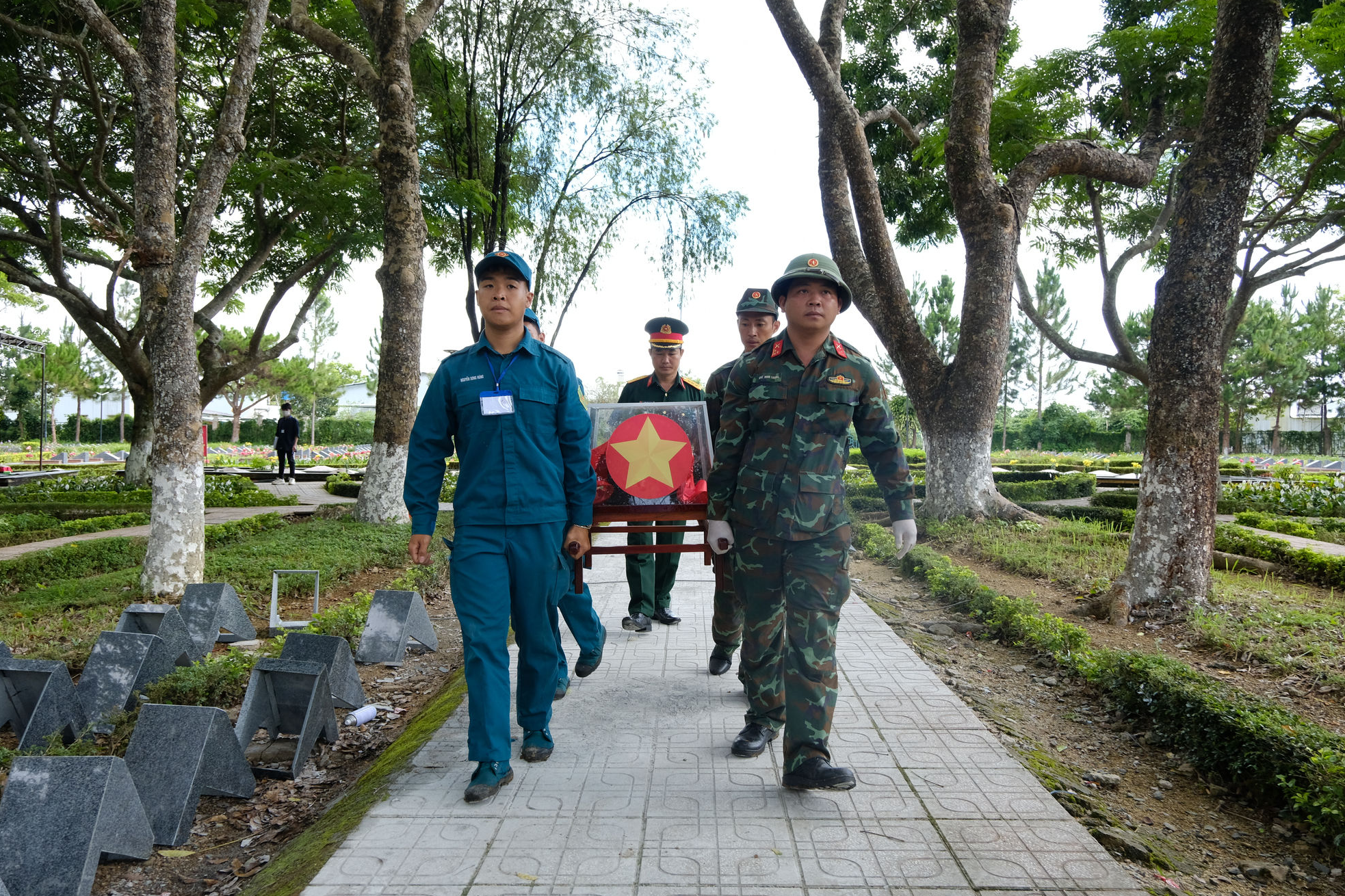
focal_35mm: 25
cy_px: 452
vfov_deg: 51.3
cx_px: 683
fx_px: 934
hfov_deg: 71.5
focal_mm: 16
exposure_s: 1/320
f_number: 4.5
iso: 640
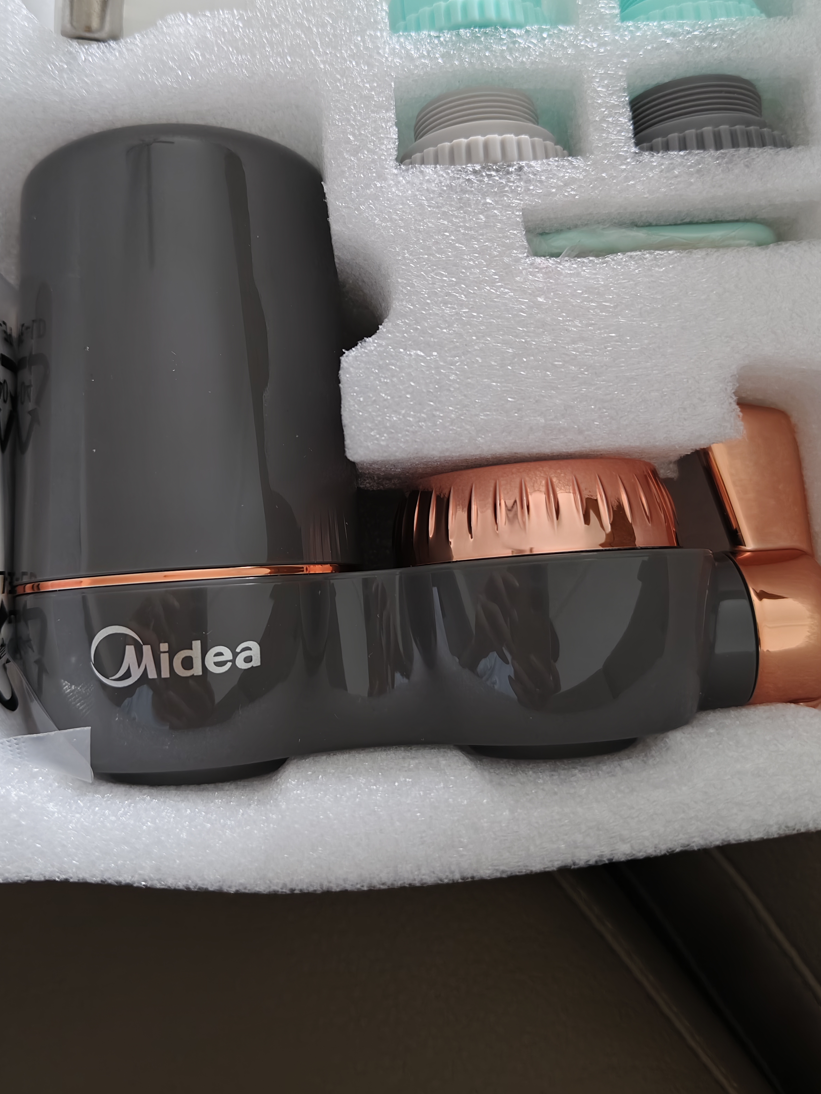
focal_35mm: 30
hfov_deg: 46.7
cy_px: 437
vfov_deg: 59.5
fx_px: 949
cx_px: 374
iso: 286
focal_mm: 5.56
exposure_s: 1/100
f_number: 1.88
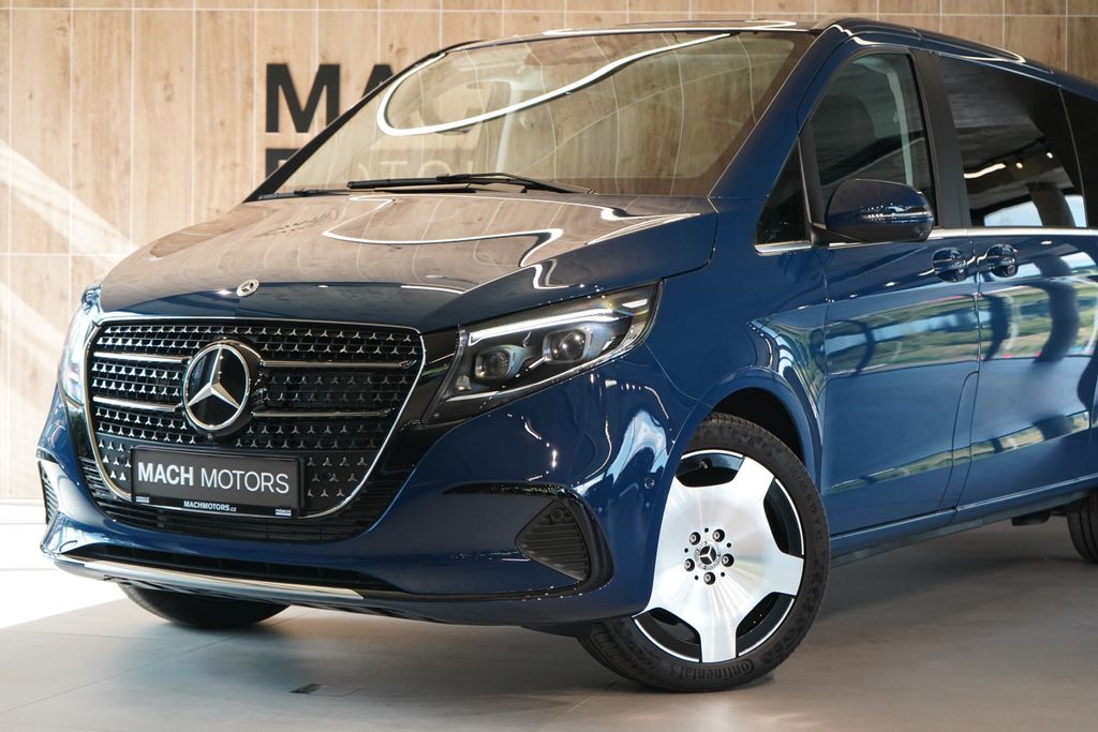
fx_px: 2044
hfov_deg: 30.1
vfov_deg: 20.3
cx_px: 549
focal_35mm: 67
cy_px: 366
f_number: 5.6
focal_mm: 67
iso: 3200
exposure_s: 1/160
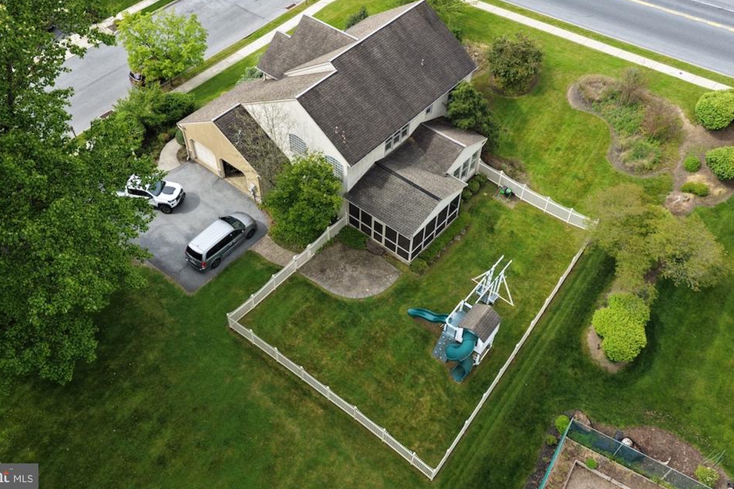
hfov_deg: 61.9
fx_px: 612
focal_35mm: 30
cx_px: 346
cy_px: 229
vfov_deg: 43.6
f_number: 2.8
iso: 125
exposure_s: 1/400
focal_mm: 14.45
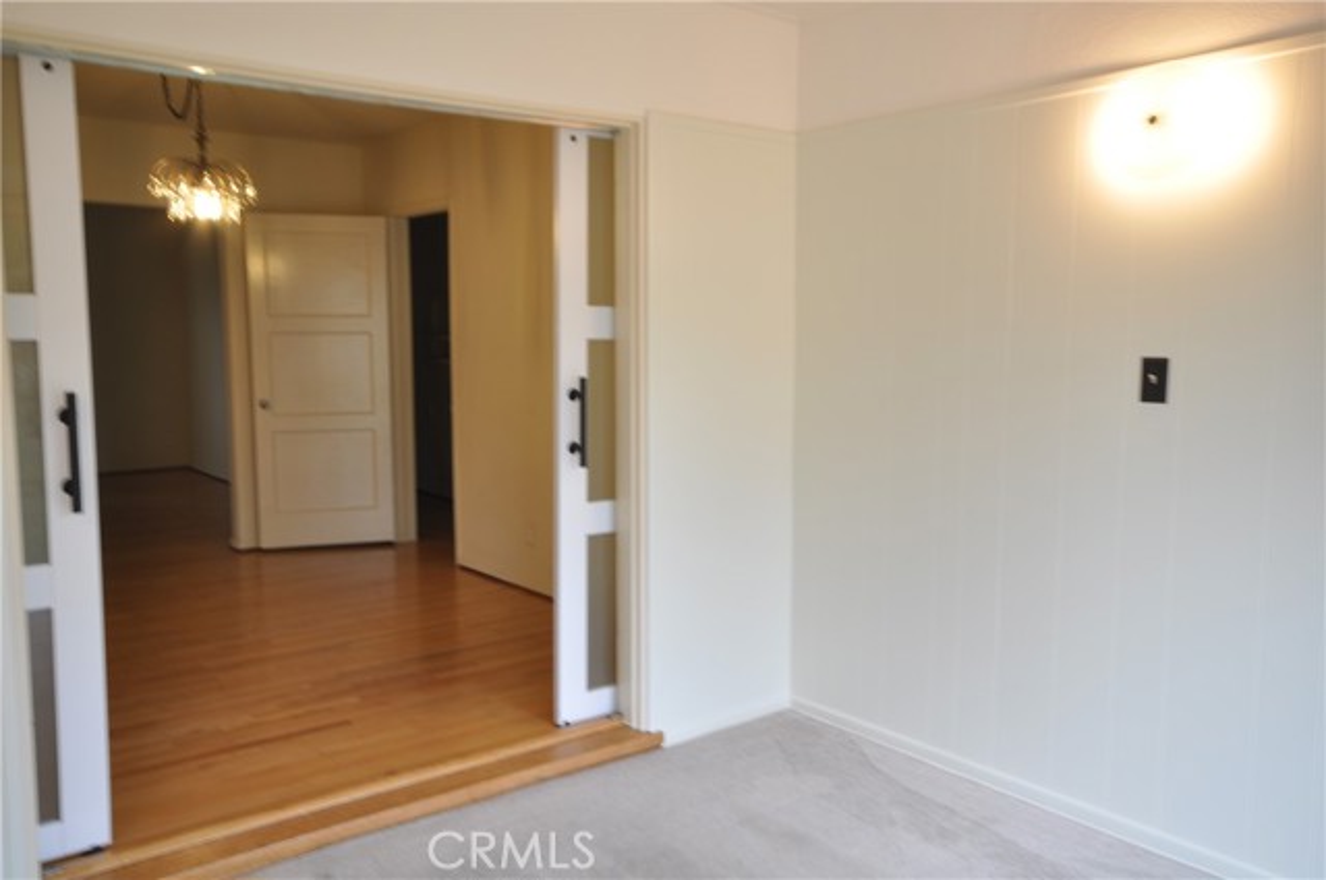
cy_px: 440
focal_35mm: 30
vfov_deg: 43.5
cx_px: 663
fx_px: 1104
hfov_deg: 62.0
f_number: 10
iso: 200
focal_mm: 20
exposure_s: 1/5
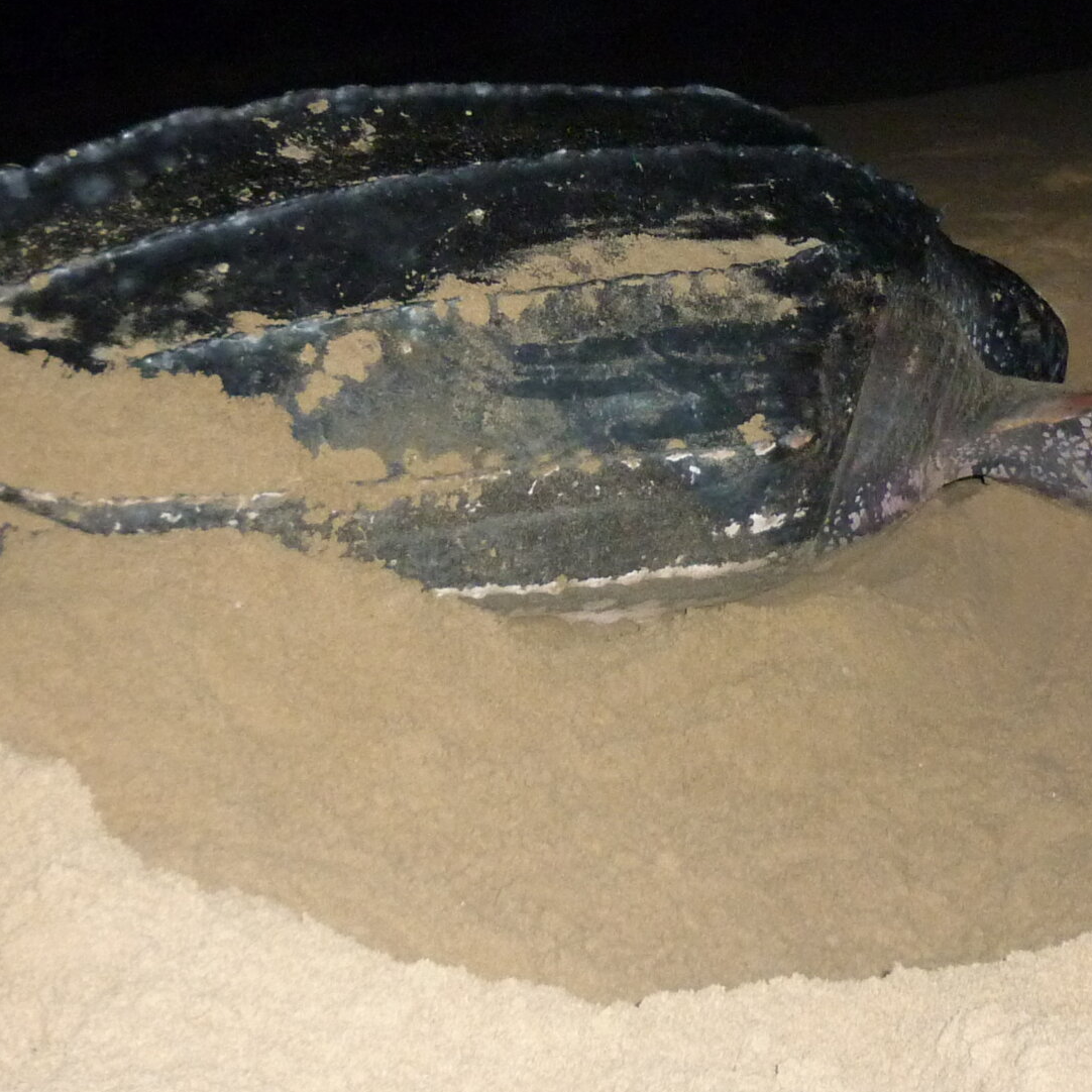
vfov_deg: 24.7
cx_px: 516
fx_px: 2463
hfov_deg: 25.0
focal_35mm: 69
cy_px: 284
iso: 320
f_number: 2.8
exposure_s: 1/125
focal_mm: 5.5
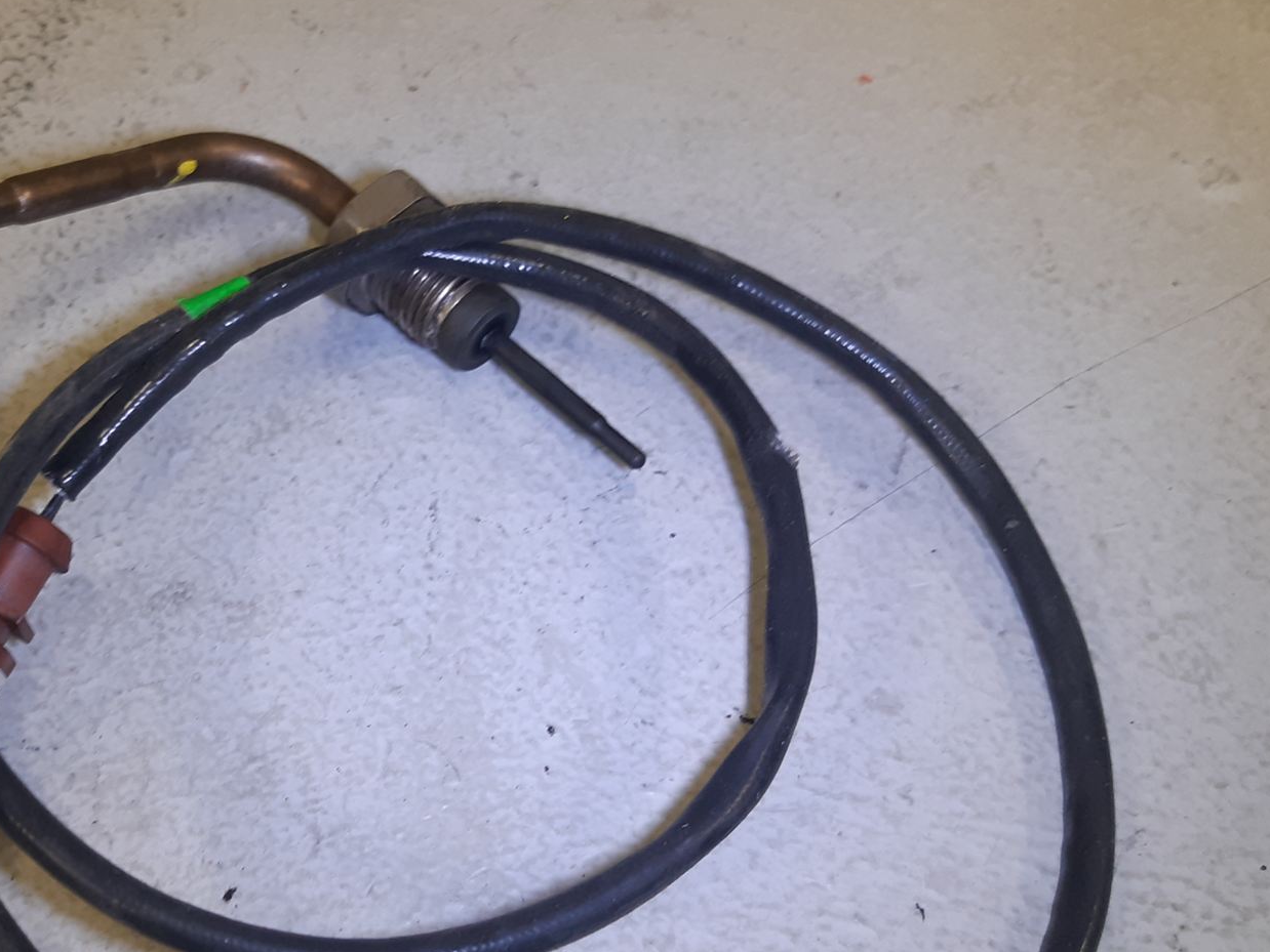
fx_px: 1578
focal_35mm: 43
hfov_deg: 42.4
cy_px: 561
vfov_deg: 33.5
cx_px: 306
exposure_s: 1/50
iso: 80
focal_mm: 3.93
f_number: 1.7
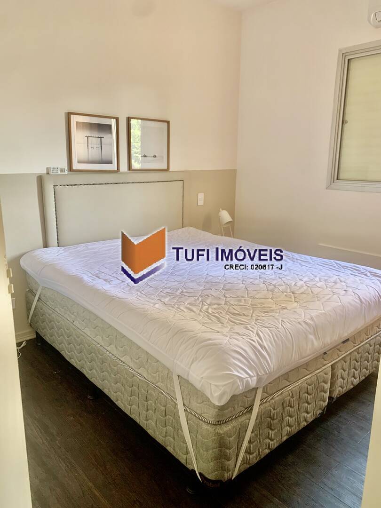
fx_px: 382
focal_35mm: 26
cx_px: 190
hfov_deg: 53.1
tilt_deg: -13.7
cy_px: 254
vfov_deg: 67.3
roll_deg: -0.4
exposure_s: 1/83
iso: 100
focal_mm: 4.25
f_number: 1.8
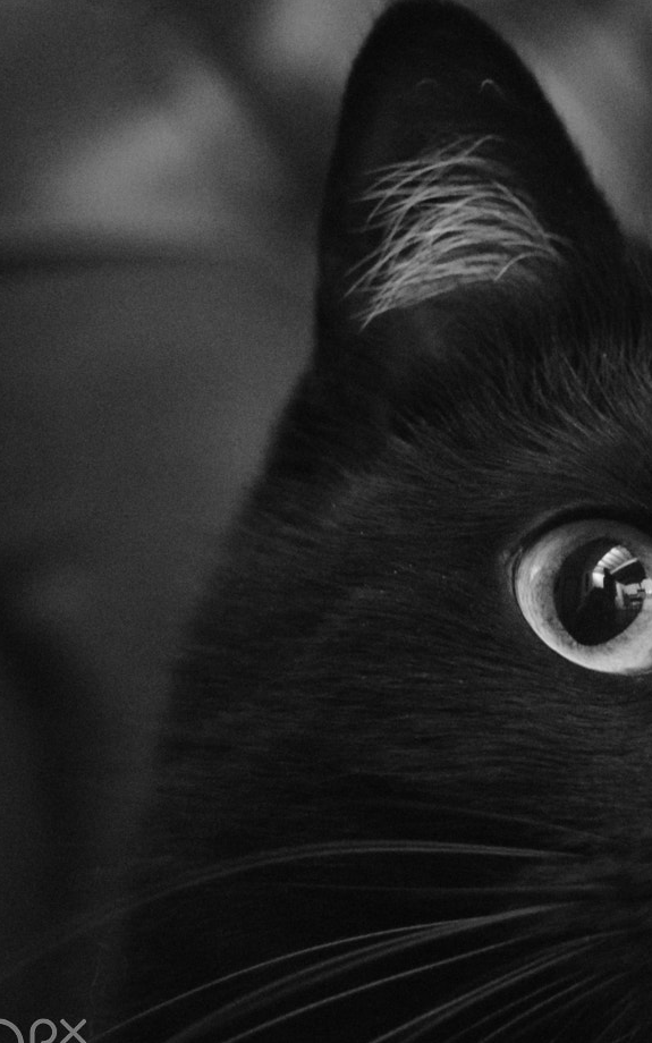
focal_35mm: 101
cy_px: 589
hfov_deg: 12.7
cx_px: 712
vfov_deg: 20.6
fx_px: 2871
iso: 12800
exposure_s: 1/15
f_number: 4.8
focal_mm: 38
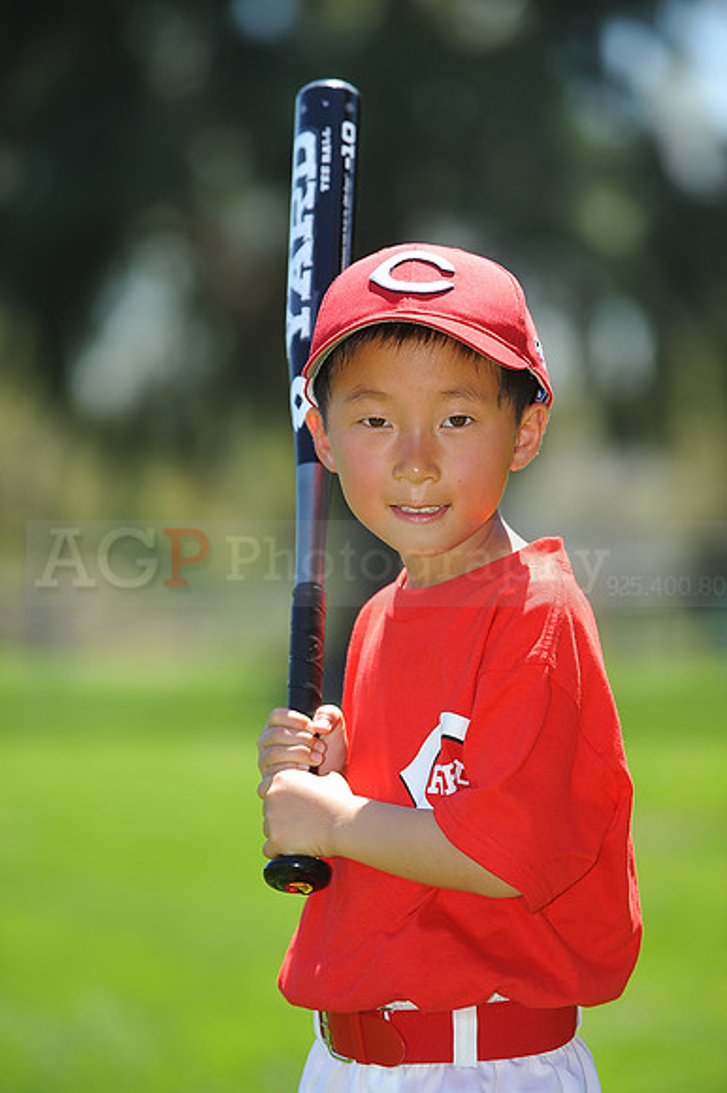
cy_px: 546
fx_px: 6065
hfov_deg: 6.9
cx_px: 364
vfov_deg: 10.3
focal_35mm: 200
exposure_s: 1/640
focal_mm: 200
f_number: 4.5
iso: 200
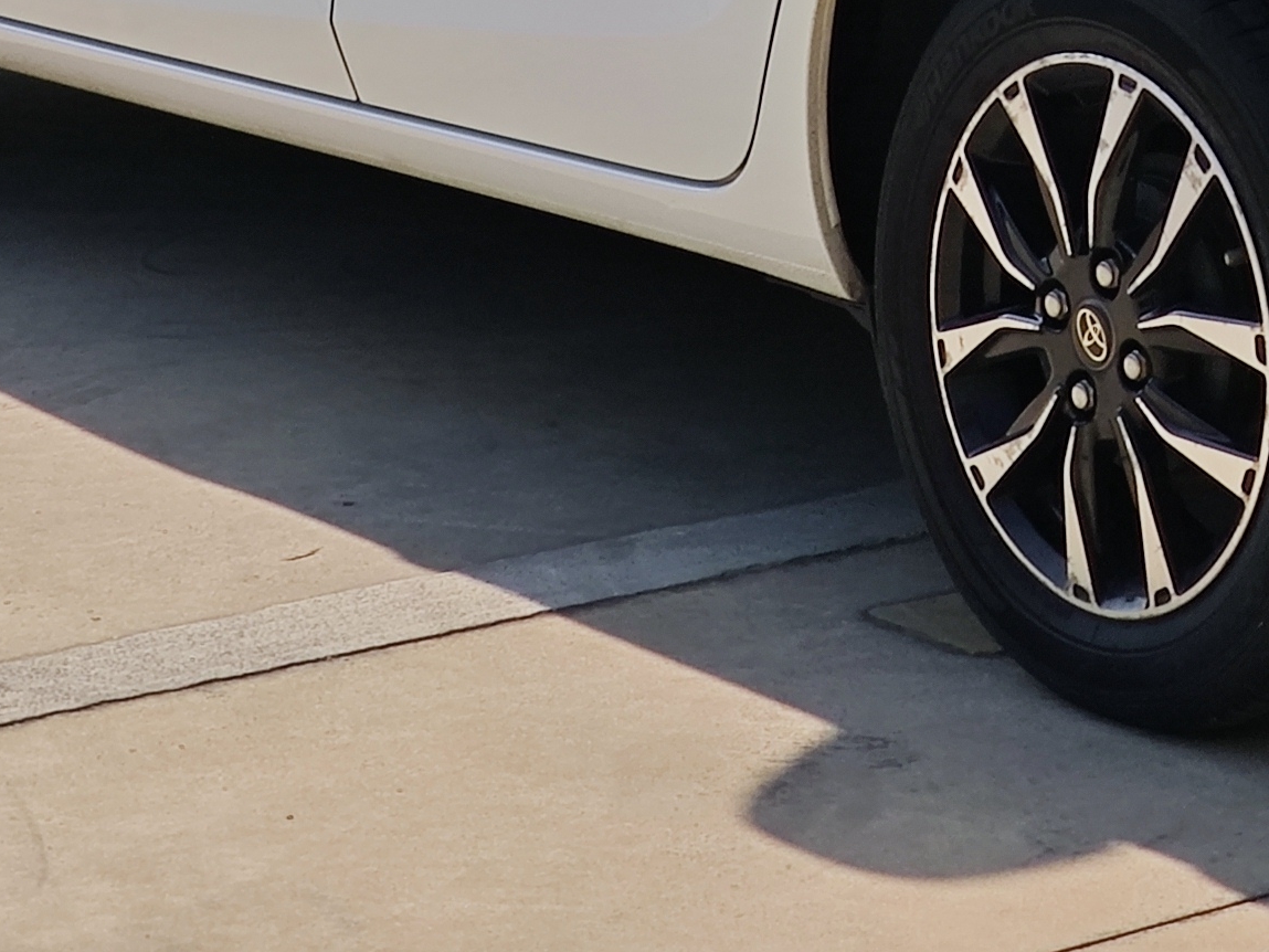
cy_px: -727
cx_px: 1216
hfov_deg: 11.9
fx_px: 6013
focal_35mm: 164
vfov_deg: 8.7
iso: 50
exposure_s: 1/4370
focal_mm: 6.55
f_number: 1.6
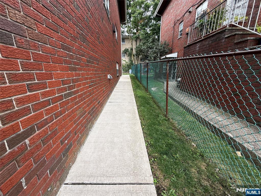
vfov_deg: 85.7
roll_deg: +0.3
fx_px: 106
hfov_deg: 102.1
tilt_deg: -12.2
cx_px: 130
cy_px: 98
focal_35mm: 14
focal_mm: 2.22
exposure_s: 1/207
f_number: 2.2
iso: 50
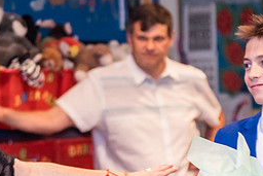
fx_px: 1272
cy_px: 146
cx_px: 154
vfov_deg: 7.9
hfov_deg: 11.8
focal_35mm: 174
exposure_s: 1/200
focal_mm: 70
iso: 3200
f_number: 2.8
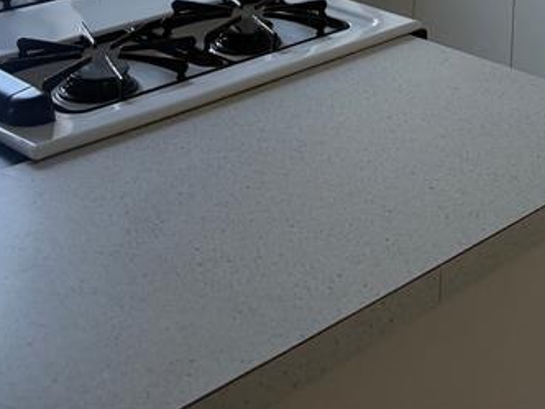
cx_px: 465
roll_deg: -0.5
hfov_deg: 25.7
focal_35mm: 74
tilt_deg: -7.1
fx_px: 1165
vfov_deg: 17.7
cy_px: -217
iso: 160
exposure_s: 1/232
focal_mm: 6.76
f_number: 1.78
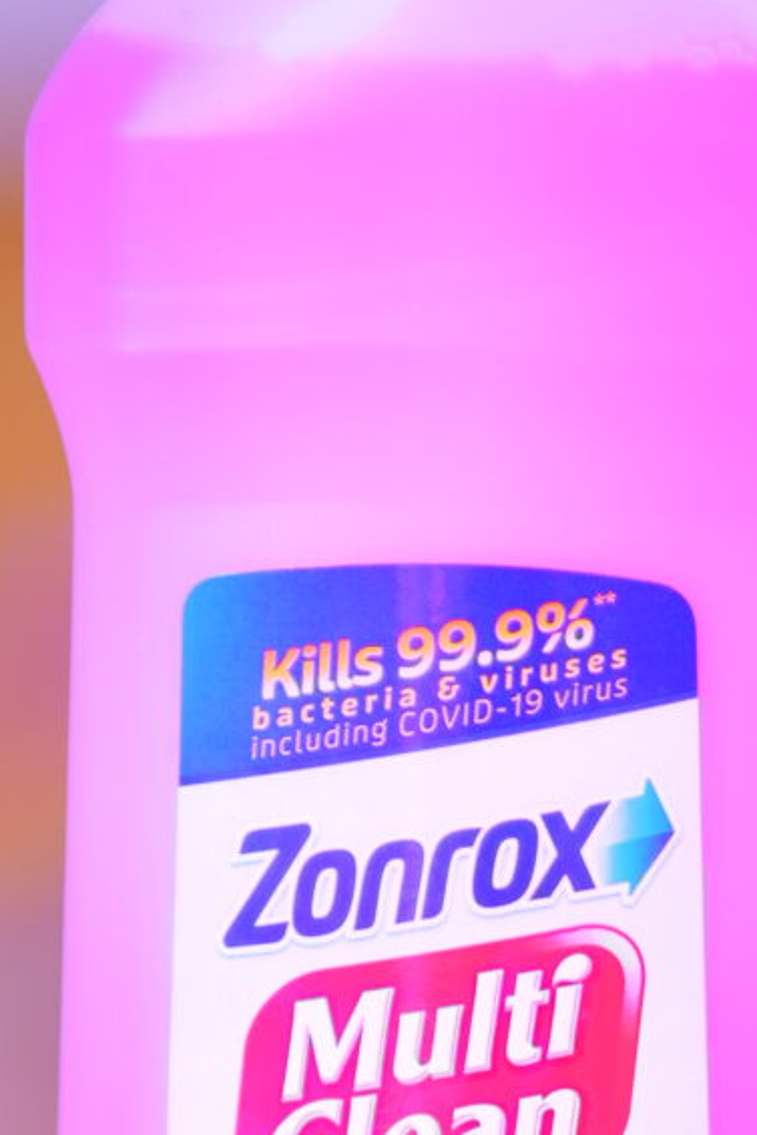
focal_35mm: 385
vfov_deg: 5.3
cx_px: 708
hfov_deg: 3.6
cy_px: 1456
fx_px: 12135
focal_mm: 85
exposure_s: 1/160
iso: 640
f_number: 1.8
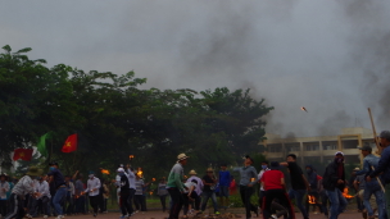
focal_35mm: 68
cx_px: 64
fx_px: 703
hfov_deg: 30.1
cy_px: 36
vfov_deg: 17.5
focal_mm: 24
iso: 200
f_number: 11
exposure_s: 1/125
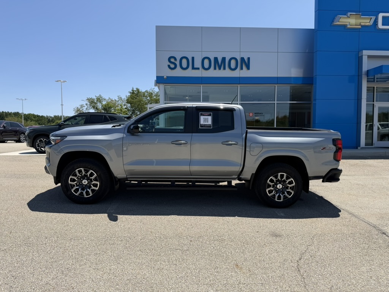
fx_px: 270
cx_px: 194
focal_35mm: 24
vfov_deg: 56.8
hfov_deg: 71.6
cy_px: 146
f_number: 1.78
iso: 80
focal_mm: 6.76
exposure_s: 1/3953
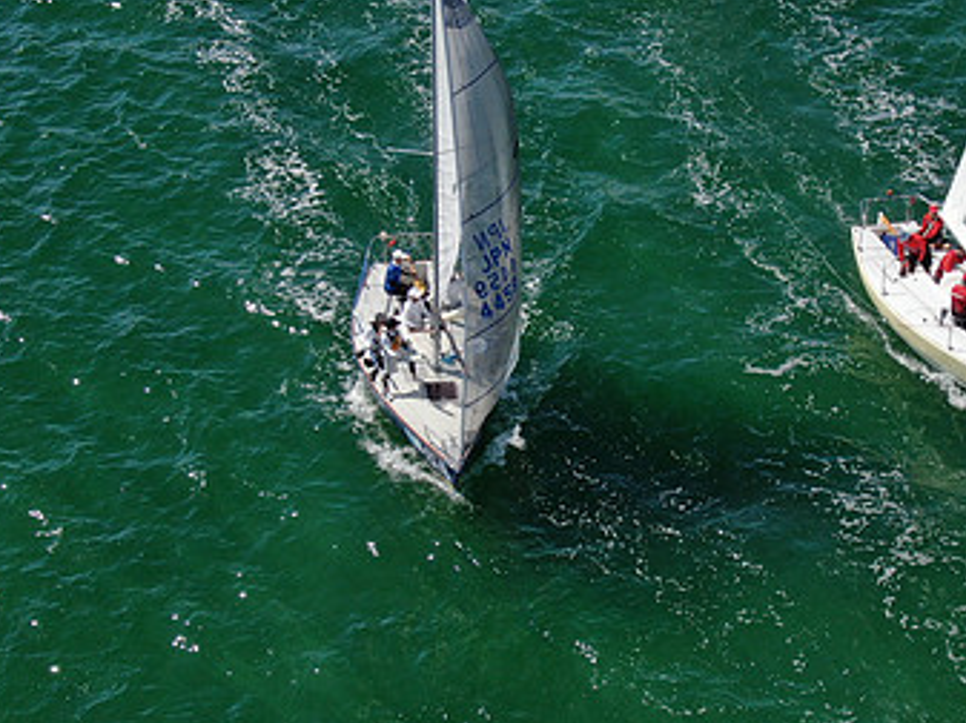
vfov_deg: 18.2
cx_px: 654
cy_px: 363
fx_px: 2258
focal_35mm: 81
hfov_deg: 24.0
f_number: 3.8
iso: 100
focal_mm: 8.42
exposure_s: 1/800
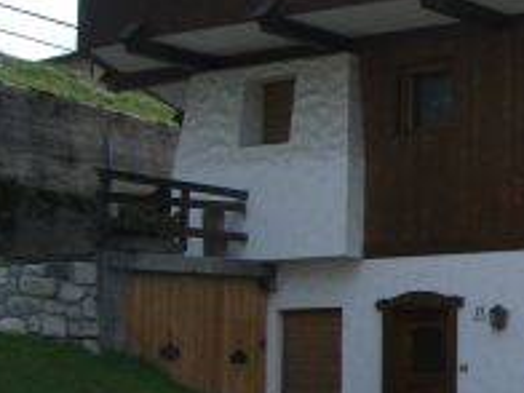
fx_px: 1726
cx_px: 695
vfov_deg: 13.0
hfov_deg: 16.3
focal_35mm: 114
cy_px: 187
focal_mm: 5.8
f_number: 4.3
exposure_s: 1/500
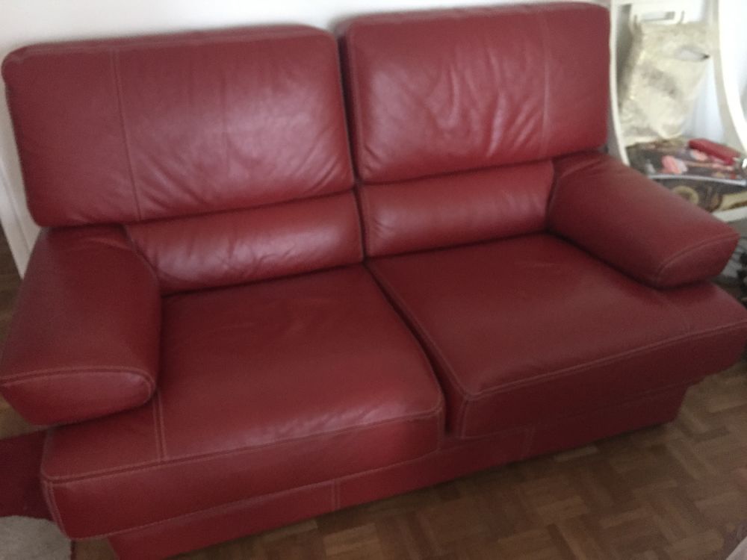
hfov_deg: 61.7
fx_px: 626
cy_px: 280
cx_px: 374
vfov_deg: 48.2
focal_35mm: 29
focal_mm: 4.15
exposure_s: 1/17
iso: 640
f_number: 2.2
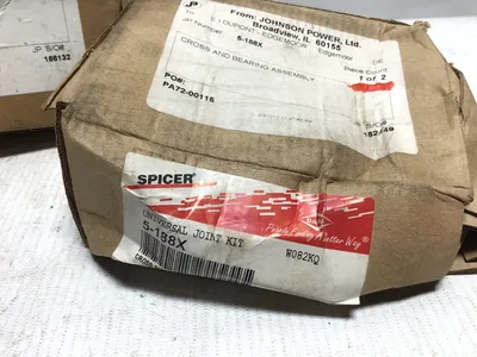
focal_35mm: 31
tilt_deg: -38.0
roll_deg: +0.1
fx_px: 427
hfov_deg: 58.4
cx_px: 238
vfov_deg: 45.4
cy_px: 178
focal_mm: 3.3
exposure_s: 1/120
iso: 40
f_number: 2.4
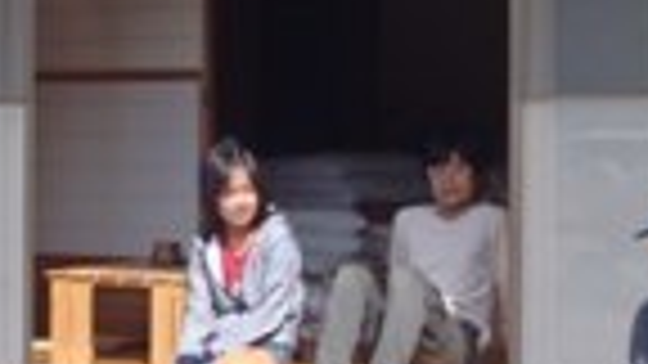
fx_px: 1701
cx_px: 286
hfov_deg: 21.6
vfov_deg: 12.2
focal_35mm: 99
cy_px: 175
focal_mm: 5
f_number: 10
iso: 125
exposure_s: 1/60
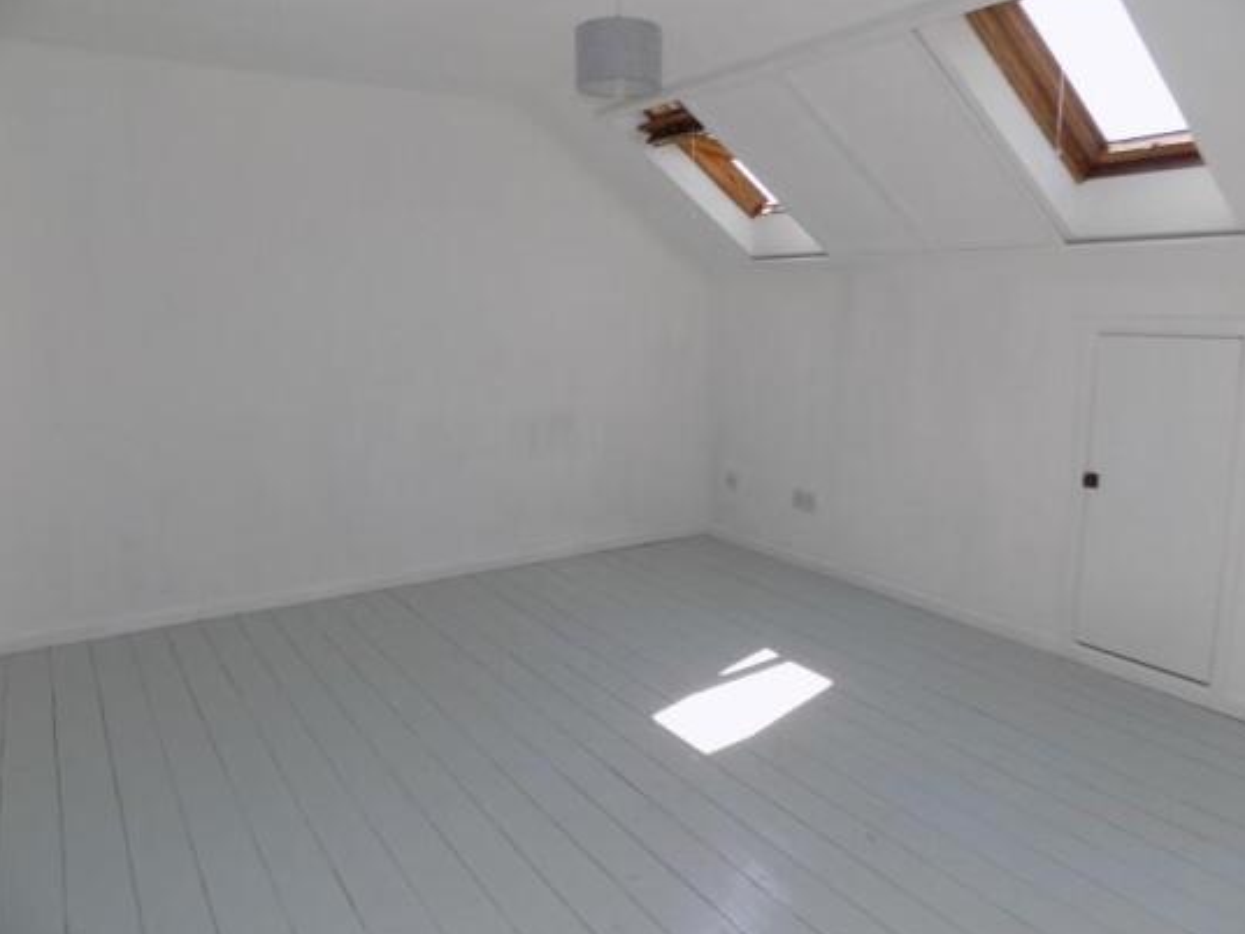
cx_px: 633
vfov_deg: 54.9
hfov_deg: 69.4
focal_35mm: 25
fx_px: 899
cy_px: 447
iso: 80
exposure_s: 1/200
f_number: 3.1
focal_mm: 4
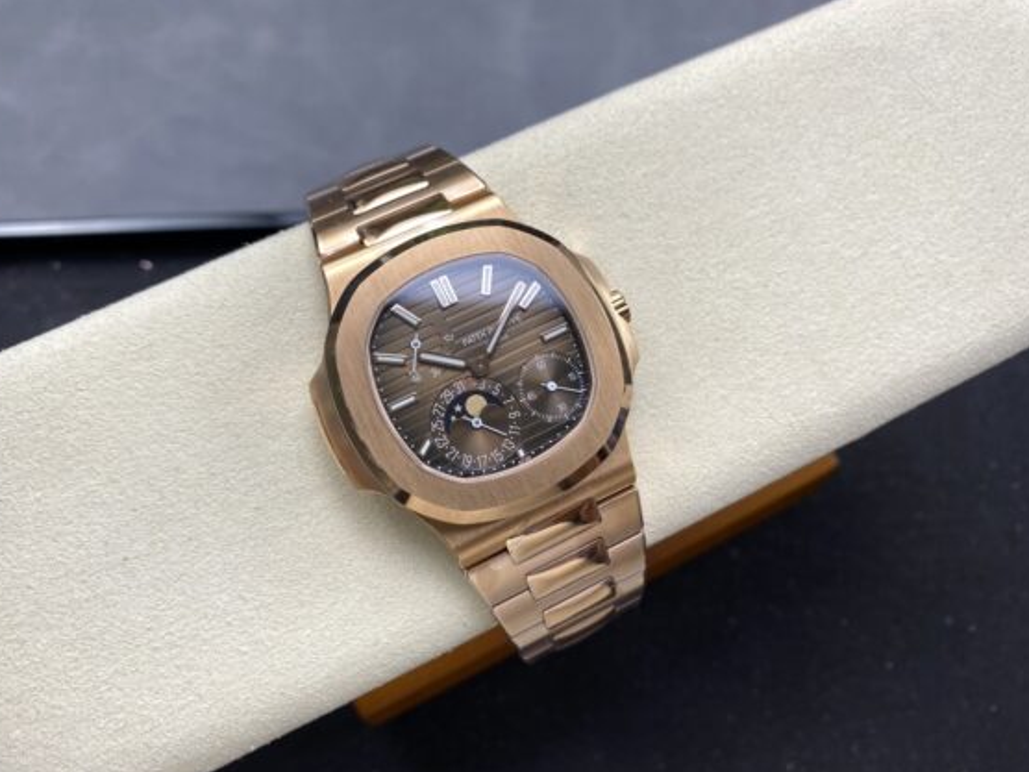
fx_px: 803
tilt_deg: -70.5
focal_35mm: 27
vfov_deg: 51.4
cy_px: 380
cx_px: 498
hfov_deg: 65.3
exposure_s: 1/175
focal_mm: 4.25
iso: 32
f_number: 1.8
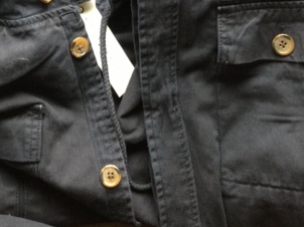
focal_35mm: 70
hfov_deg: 27.6
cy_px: 9
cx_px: 98
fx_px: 614
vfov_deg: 20.4
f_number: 2.4
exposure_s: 1/20
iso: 160
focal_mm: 4.13
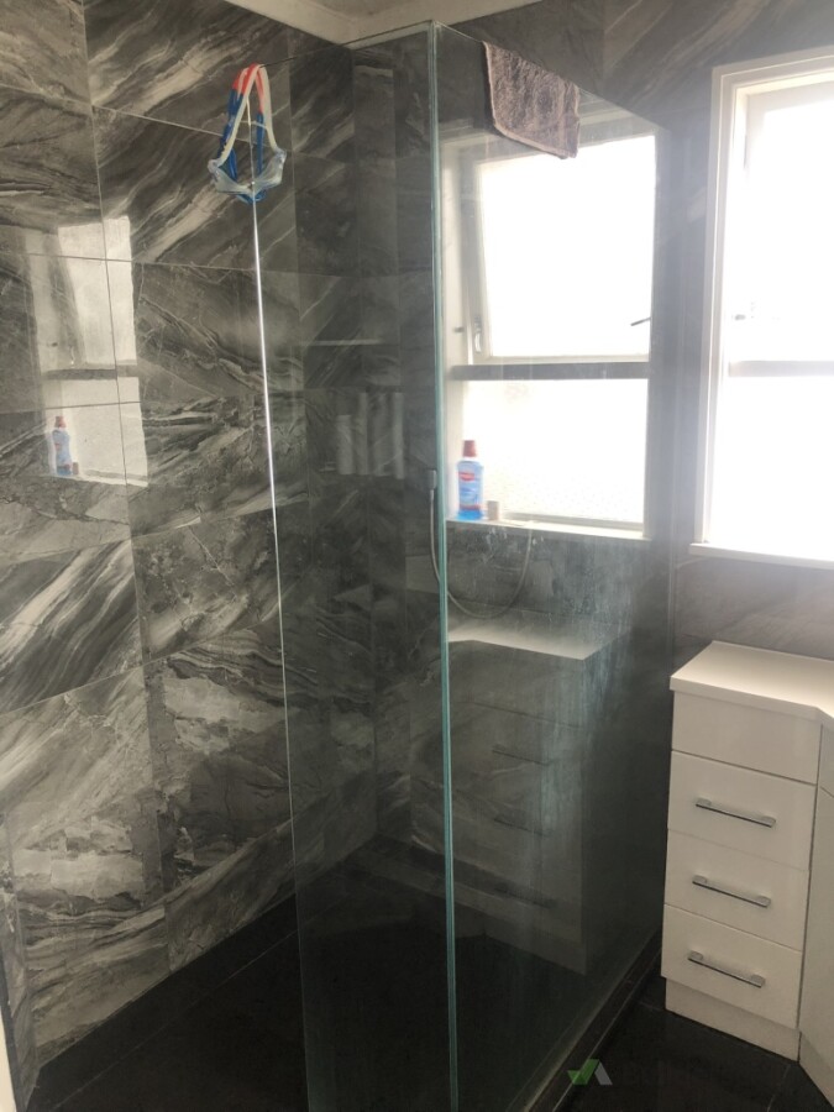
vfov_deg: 63.4
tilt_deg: -11.8
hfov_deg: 49.7
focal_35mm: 28
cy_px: 556
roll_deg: +1.2
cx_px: 417
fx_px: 899
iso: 40
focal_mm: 3.99
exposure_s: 1/30
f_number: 1.8
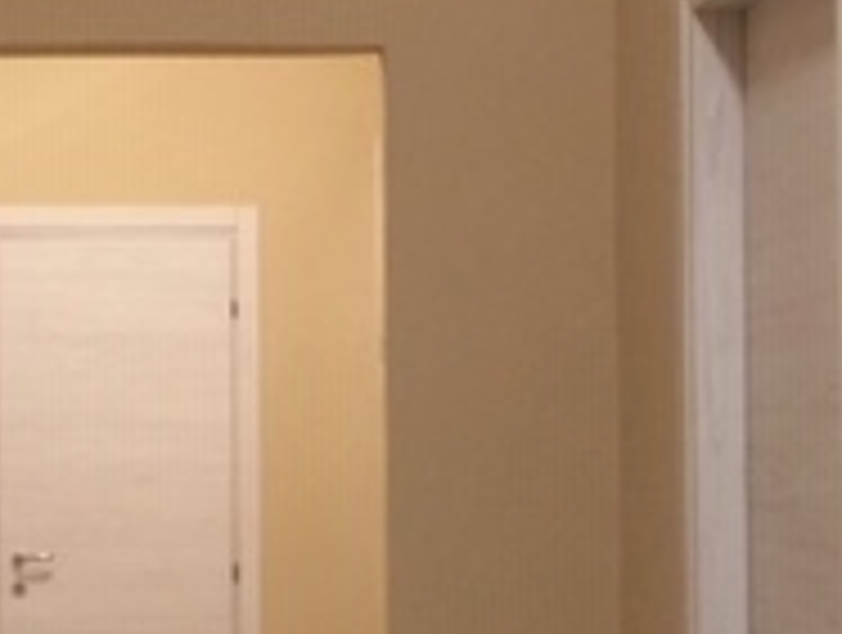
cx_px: 180
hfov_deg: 19.6
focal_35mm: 99
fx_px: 2413
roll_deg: -0.3
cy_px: 441
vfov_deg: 15.0
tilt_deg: -0.2
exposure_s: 1/17
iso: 80
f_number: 2.2
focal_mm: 4.15
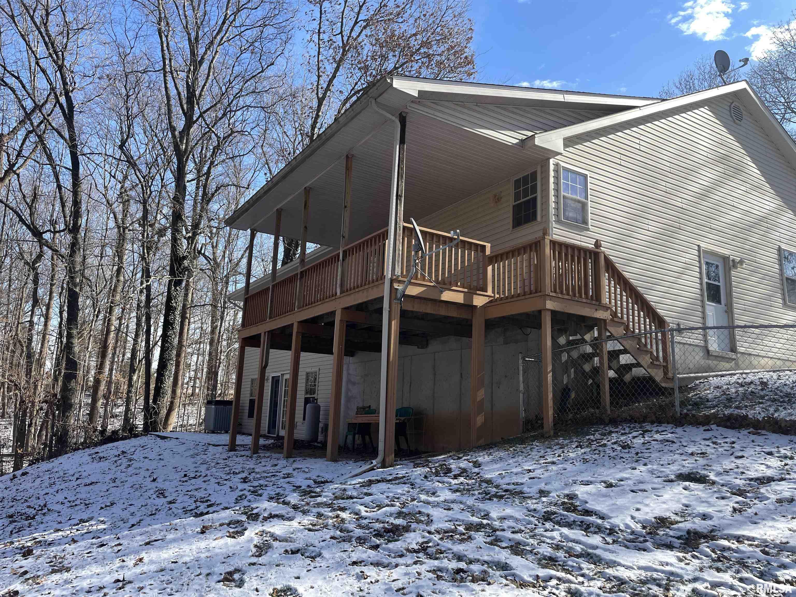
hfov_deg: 67.3
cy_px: 298
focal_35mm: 26
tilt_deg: +12.4
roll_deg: -2.6
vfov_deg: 53.1
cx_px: 398
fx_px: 598
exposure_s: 1/1642
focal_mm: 4.2
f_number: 1.6
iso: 32
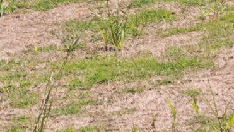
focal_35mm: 221
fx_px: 1372
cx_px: 773
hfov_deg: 8.0
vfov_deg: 5.0
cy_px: -355
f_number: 9
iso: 800
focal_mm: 27
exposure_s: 1/640
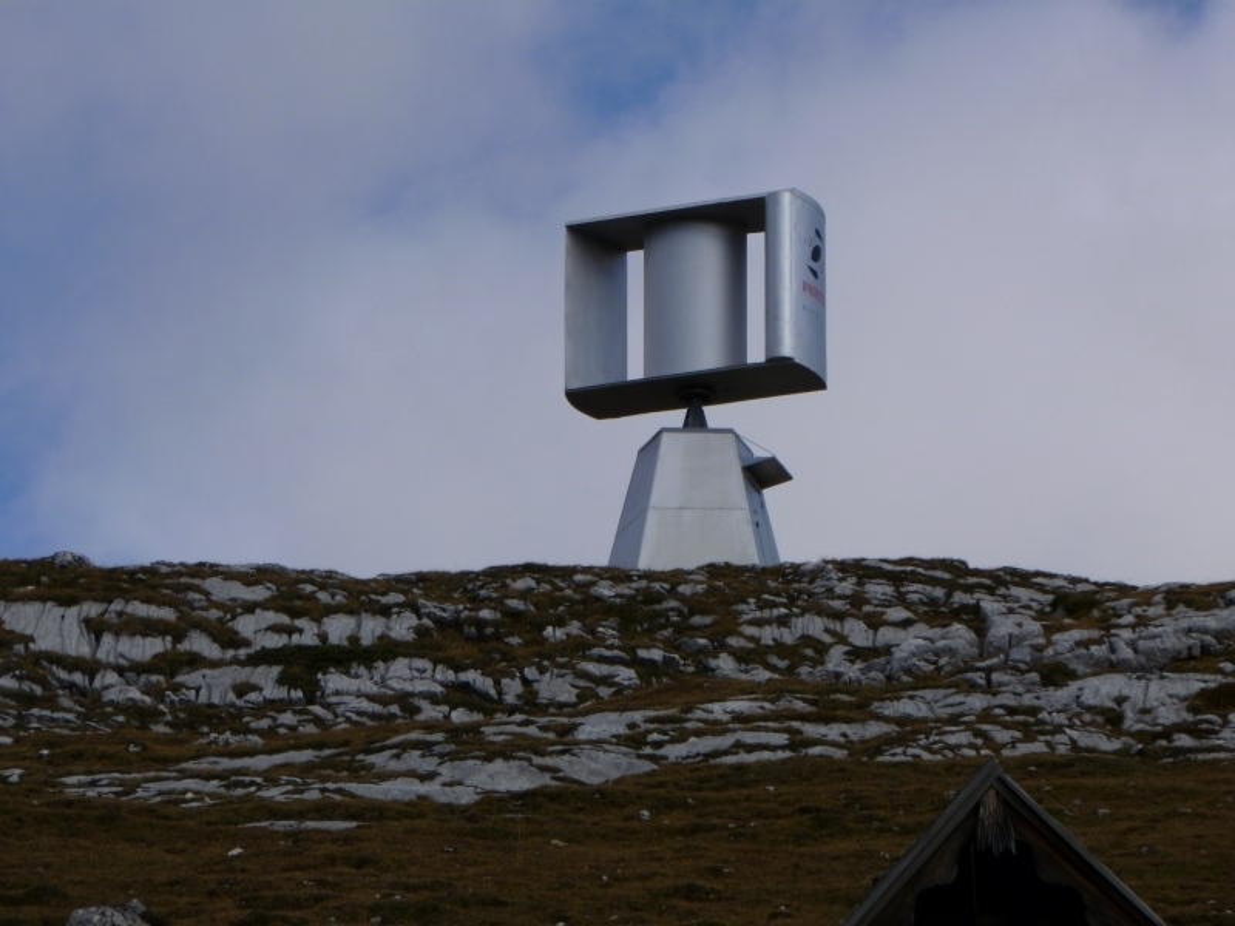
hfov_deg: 10.1
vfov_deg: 7.6
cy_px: 463
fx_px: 6993
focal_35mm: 196
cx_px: 618
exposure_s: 1/500
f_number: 5.7
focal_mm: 35
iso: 80
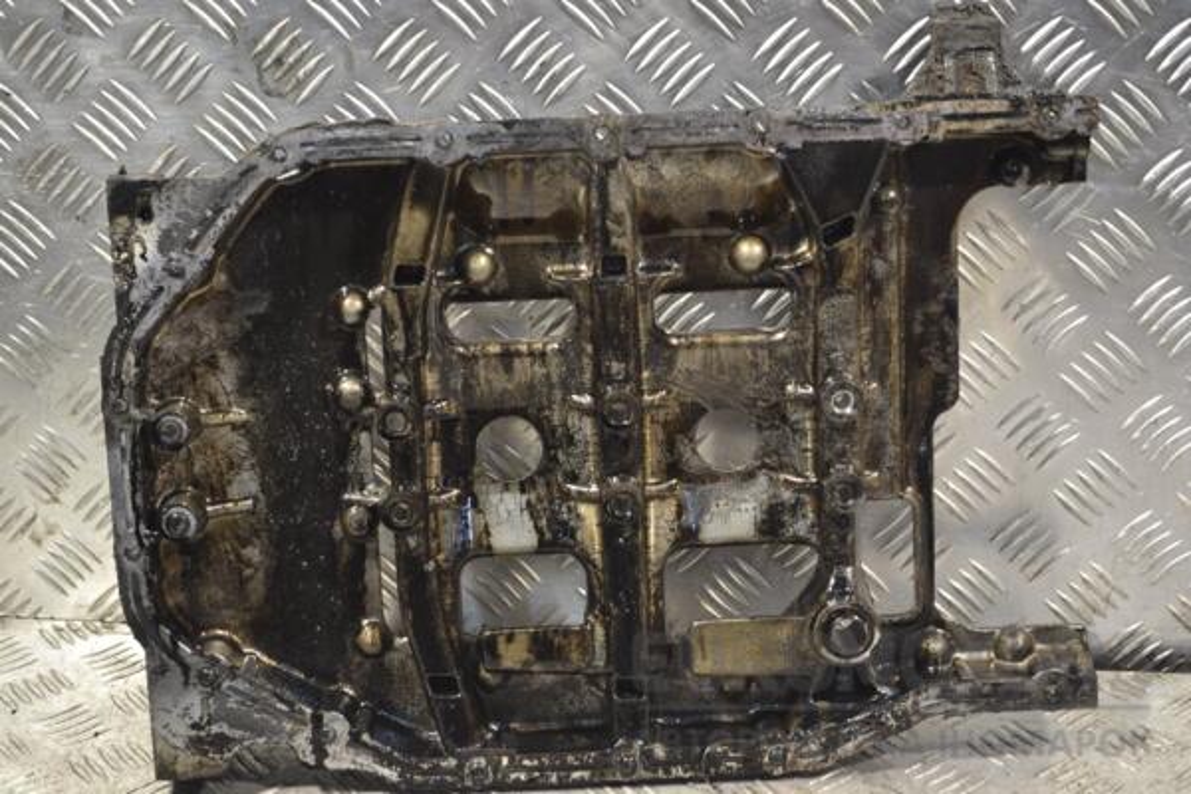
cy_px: 397
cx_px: 596
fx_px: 2183
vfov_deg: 20.6
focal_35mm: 66
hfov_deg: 30.5
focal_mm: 44
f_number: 5.3
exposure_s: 1/60
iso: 1000
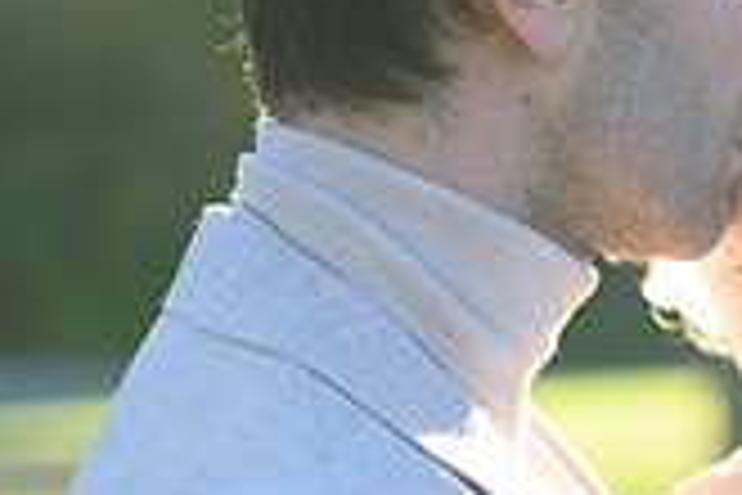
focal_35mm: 176
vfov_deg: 7.8
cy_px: 266
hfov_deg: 11.5
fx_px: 3627
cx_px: 863
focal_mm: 50
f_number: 2
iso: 320
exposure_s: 1/2000
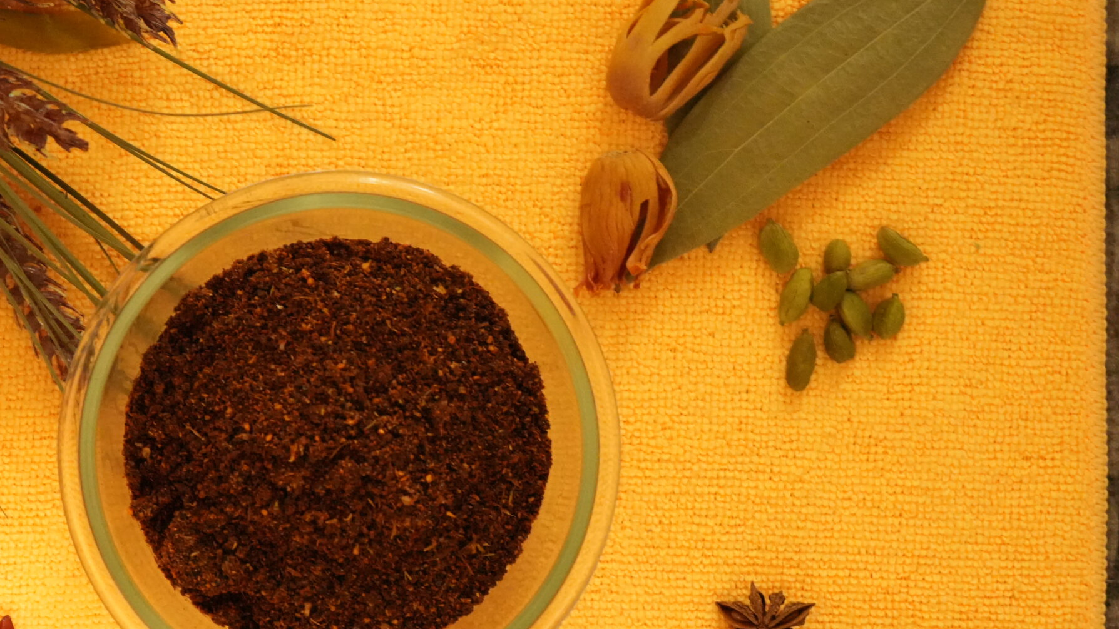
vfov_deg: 11.5
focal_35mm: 105
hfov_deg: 20.3
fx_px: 3116
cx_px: 325
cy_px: 511
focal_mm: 70
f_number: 5.6
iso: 12800
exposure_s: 1/40
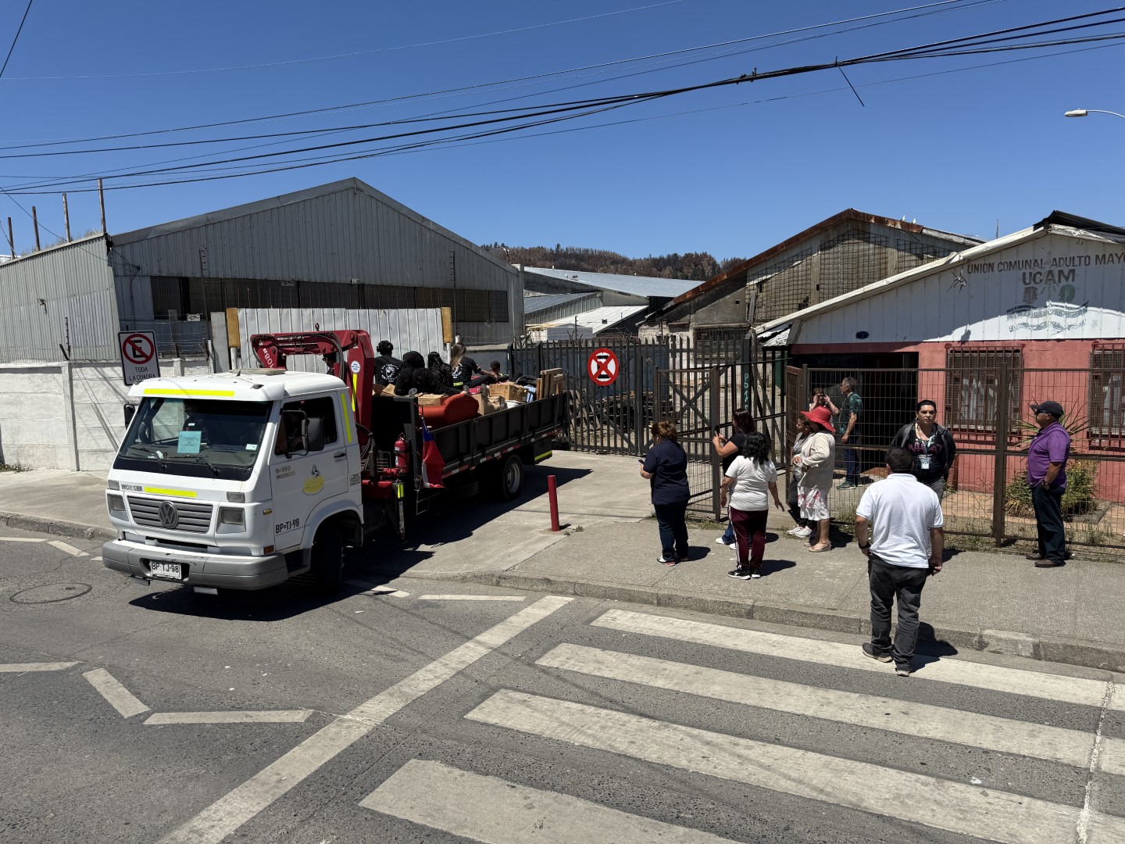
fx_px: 780
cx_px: 562
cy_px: 422
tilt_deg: -5.1
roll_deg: +2.4
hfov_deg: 71.6
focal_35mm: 24
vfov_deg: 56.8
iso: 80
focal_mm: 6.76
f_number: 1.78
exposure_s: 1/6711
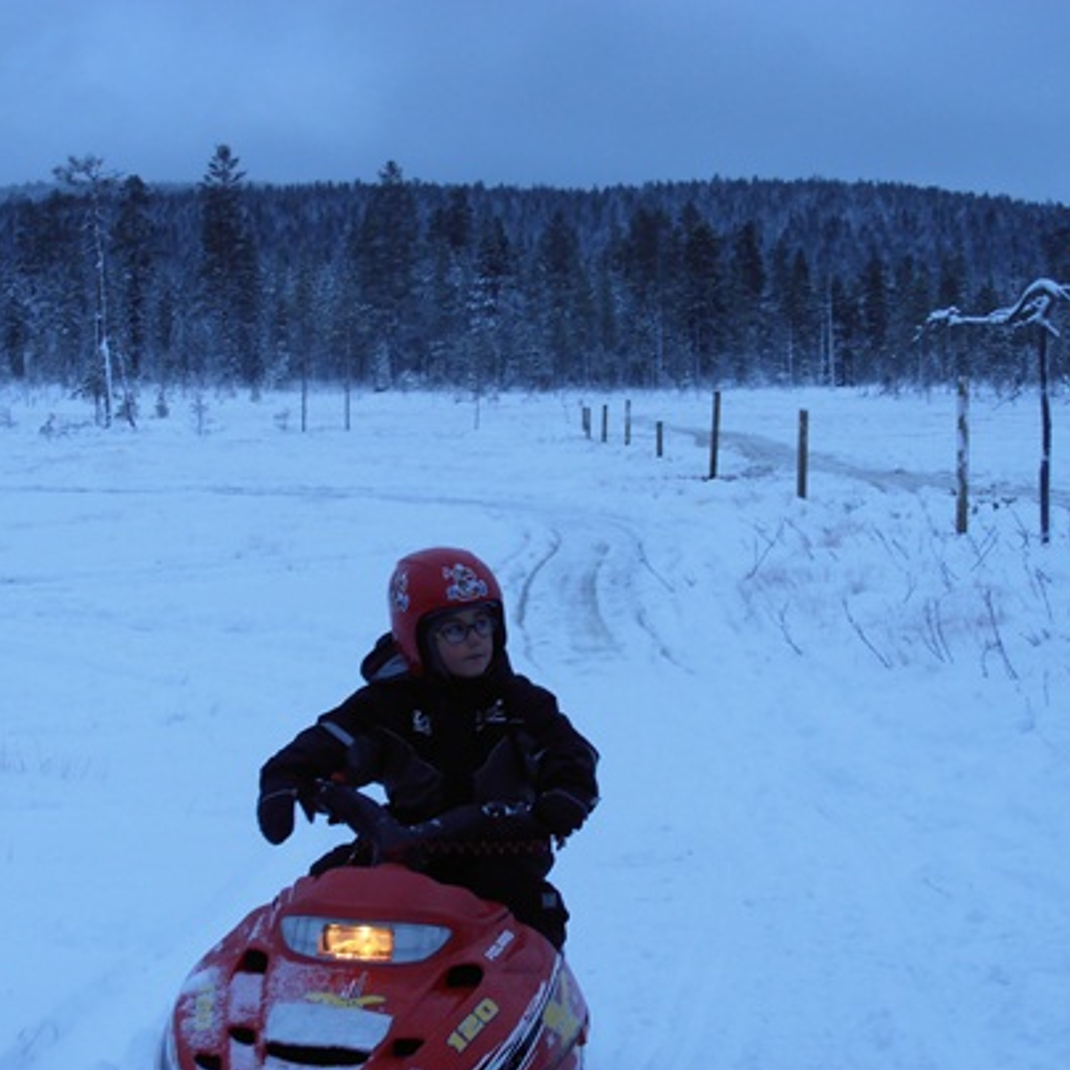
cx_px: 499
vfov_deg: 20.6
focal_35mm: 84
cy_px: 540
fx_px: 2938
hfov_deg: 20.6
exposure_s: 1/50
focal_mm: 12.29
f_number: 4.8
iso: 80
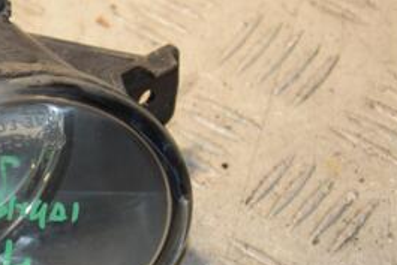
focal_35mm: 224
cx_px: -24
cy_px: 178
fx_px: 2471
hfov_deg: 9.1
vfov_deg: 6.1
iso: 800
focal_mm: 66
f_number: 5.6
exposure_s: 1/200
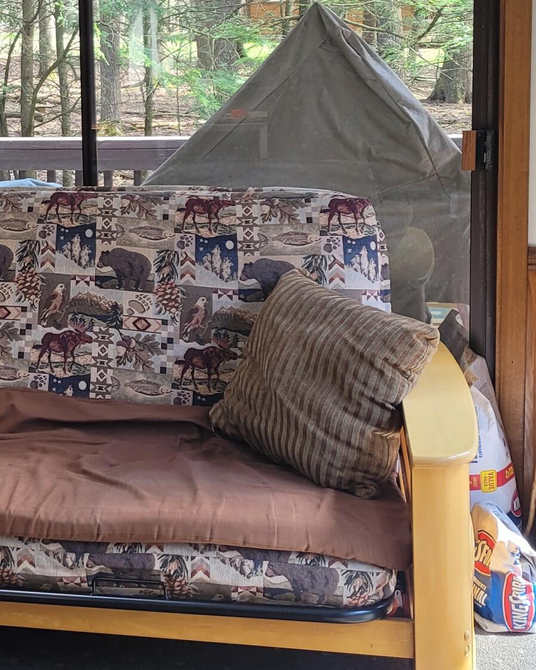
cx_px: 7
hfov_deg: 21.7
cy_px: 195
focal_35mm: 68
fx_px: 1348
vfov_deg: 27.6
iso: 64
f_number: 1.8
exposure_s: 1/120
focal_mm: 5.4
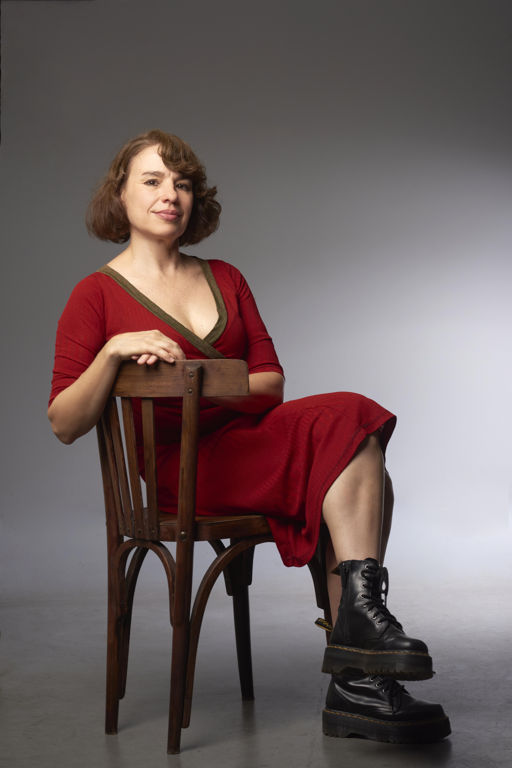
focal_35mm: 85
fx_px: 1812
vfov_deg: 23.9
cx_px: 256
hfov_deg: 16.1
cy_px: 384
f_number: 10
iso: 200
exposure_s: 1/160
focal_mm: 85
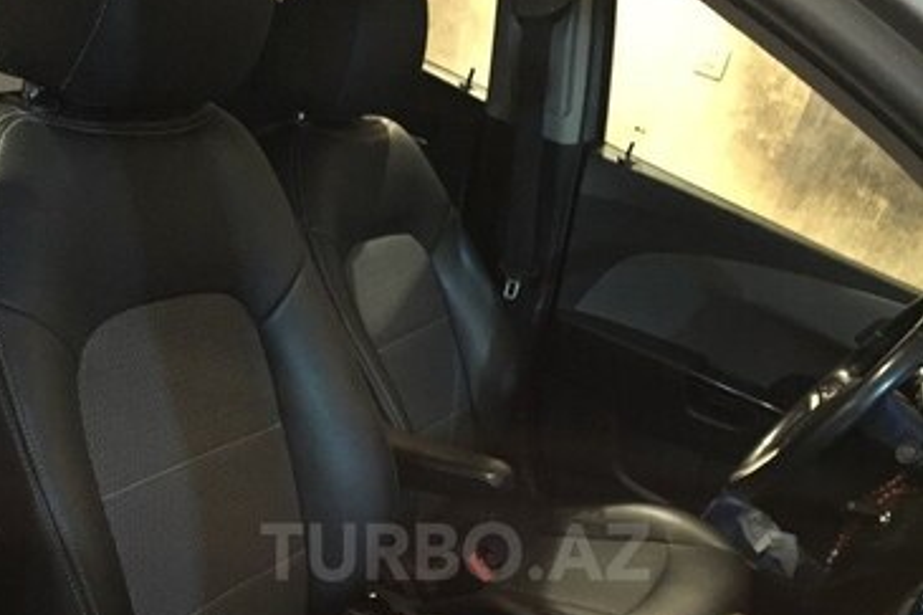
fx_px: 1051
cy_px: 552
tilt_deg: -31.4
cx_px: 455
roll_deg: -18.2
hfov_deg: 47.4
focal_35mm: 41
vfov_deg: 31.1
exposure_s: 1/17
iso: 1000
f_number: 2.2
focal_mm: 4.15
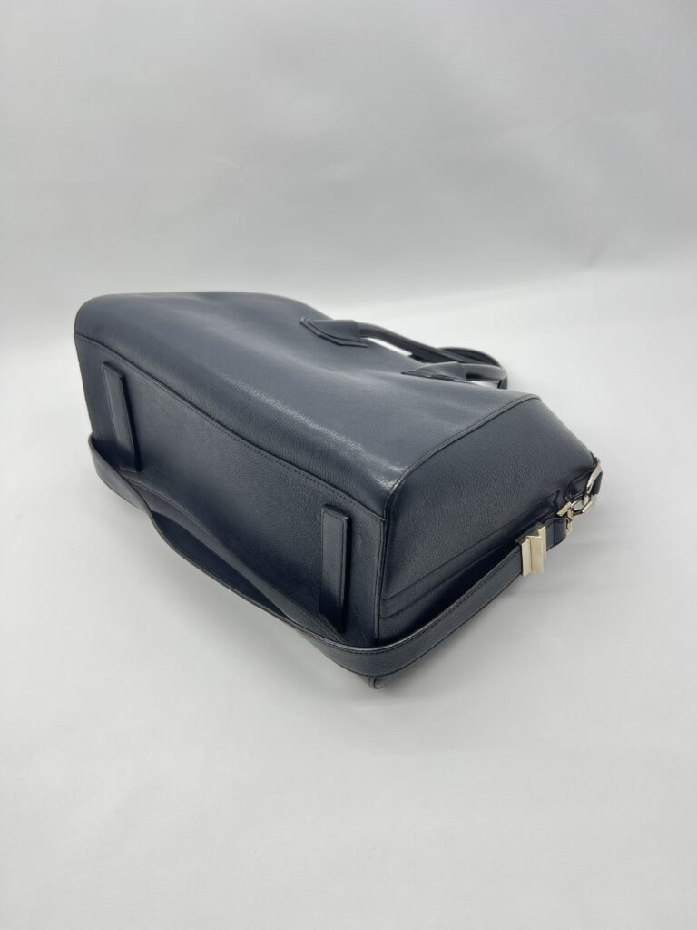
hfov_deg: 53.1
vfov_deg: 67.3
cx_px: 348
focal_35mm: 26
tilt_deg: -43.1
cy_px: 465
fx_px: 698
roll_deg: +8.7
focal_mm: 5.7
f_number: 1.5
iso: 40
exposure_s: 1/100
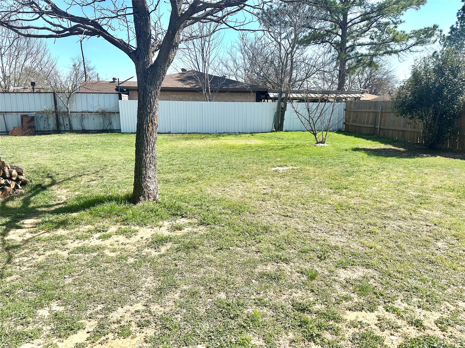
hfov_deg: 71.6
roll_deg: -1.3
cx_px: 232
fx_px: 322
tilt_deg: -10.9
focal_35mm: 24
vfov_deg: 56.8
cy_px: 174
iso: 80
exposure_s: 1/3472
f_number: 1.78
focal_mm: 6.86
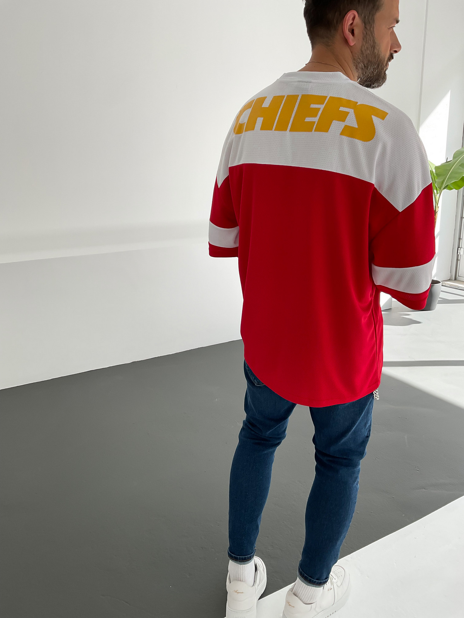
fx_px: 518
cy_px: 309
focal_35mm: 29
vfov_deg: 61.7
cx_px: 232
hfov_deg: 48.2
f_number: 1.8
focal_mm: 3
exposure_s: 1/250
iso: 16
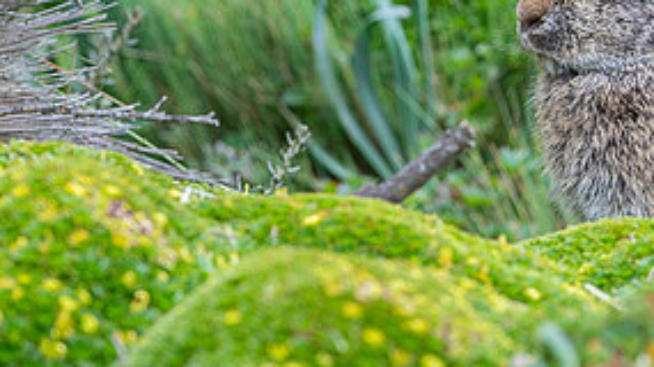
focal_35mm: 1559
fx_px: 27023
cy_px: -86
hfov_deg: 1.4
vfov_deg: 0.8
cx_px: 555
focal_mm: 500
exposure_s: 1/800
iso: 800
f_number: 5.6
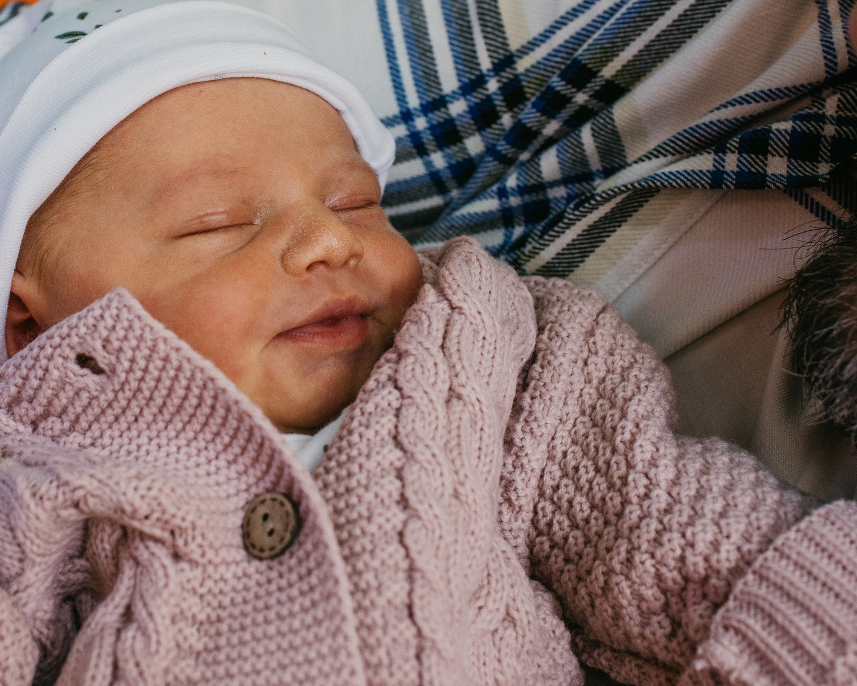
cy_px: 211
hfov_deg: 27.2
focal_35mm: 69
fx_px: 1750
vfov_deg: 22.0
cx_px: 239
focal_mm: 35
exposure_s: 1/160
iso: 400
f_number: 4.5
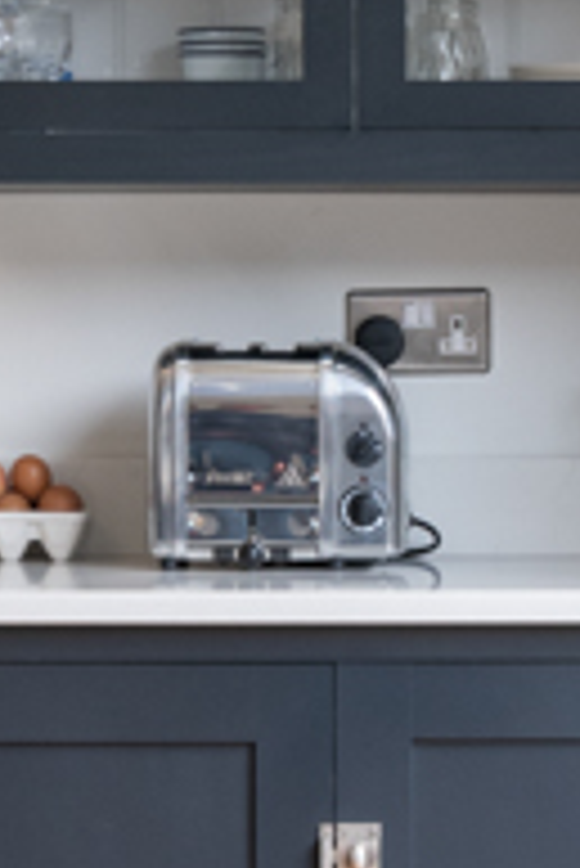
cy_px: 436
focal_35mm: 199
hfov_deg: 6.9
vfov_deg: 10.3
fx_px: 4800
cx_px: 389
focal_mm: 30
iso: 200
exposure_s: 1/50
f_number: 8
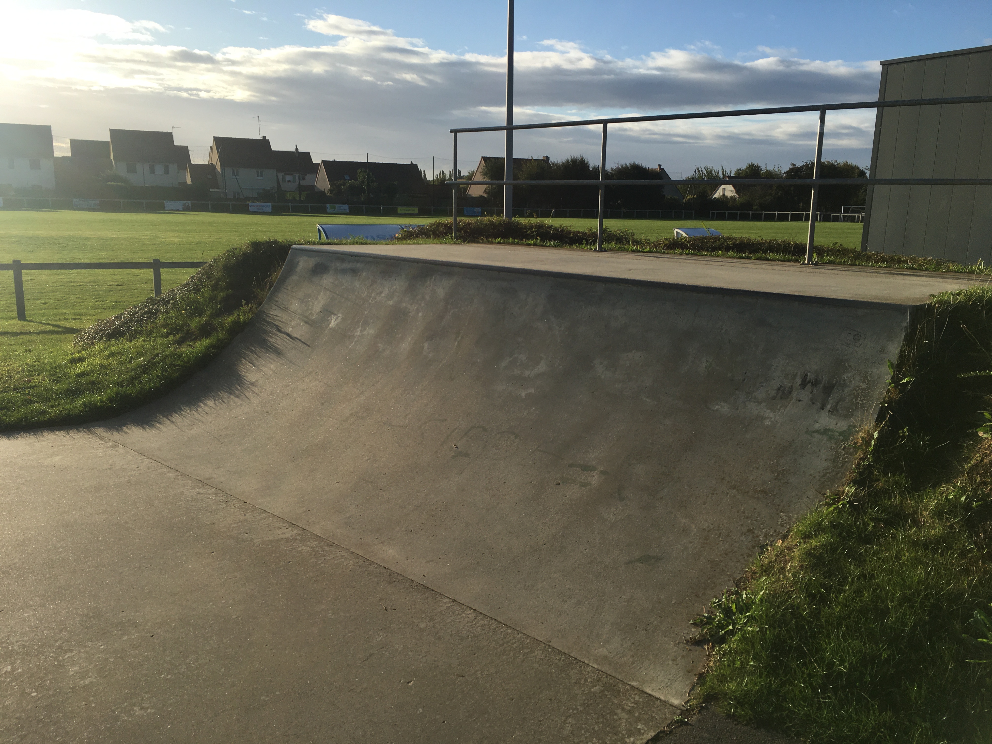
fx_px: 831
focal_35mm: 29
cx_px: 496
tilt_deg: -10.0
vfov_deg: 48.2
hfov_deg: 61.7
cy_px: 372
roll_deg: -2.2
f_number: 2.2
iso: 25
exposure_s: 1/1748
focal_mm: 4.15
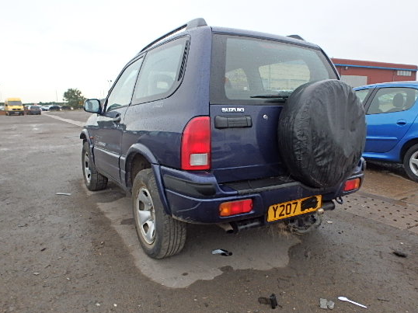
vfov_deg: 54.8
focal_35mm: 25
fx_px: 302
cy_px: 155
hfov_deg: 69.4
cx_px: 204
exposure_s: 1/250
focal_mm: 3.7
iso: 125
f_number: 3.5
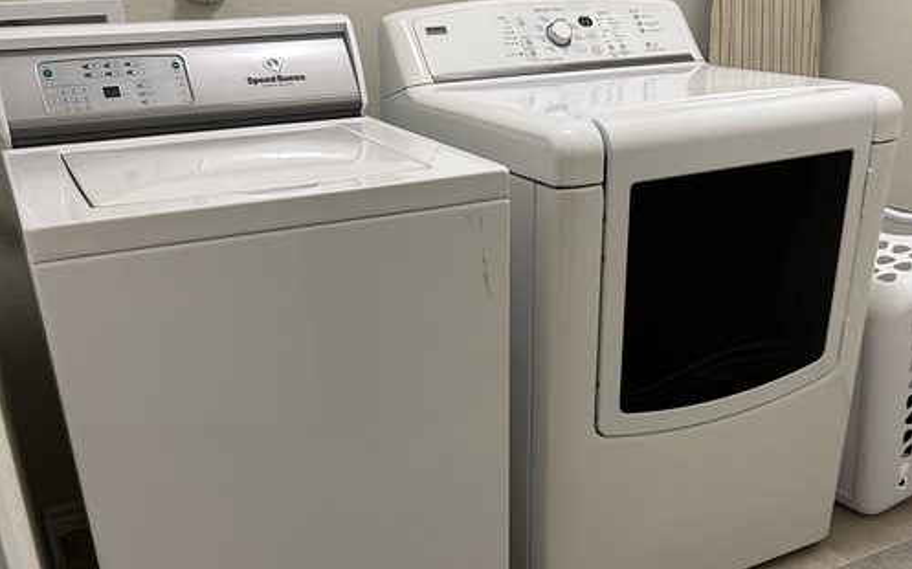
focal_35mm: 37
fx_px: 919
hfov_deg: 52.8
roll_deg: +0.9
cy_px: 390
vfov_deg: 34.0
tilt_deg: -24.5
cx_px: 457
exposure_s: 1/60
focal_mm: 5.7
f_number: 1.5
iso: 160
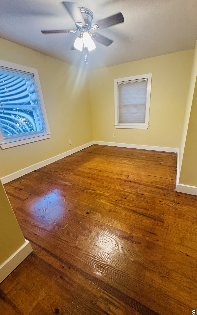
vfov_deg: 101.5
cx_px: 109
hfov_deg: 74.6
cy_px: 158
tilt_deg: -20.1
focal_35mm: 15
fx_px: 129
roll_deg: +2.8
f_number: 2.2
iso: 400
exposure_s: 1/60
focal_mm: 2.22
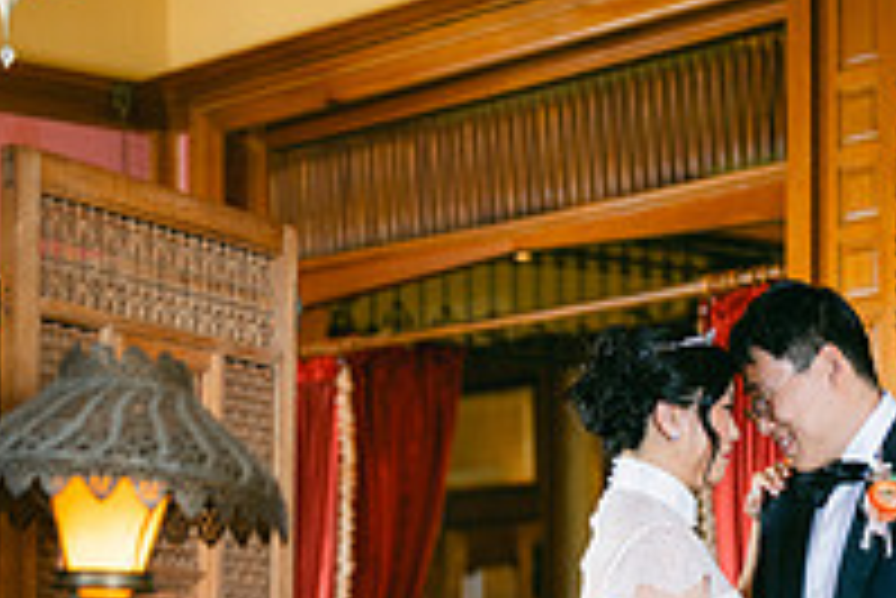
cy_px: 769
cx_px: 509
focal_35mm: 113
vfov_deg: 11.8
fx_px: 2814
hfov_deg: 18.1
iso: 400
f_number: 1.8
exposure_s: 1/125
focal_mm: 50
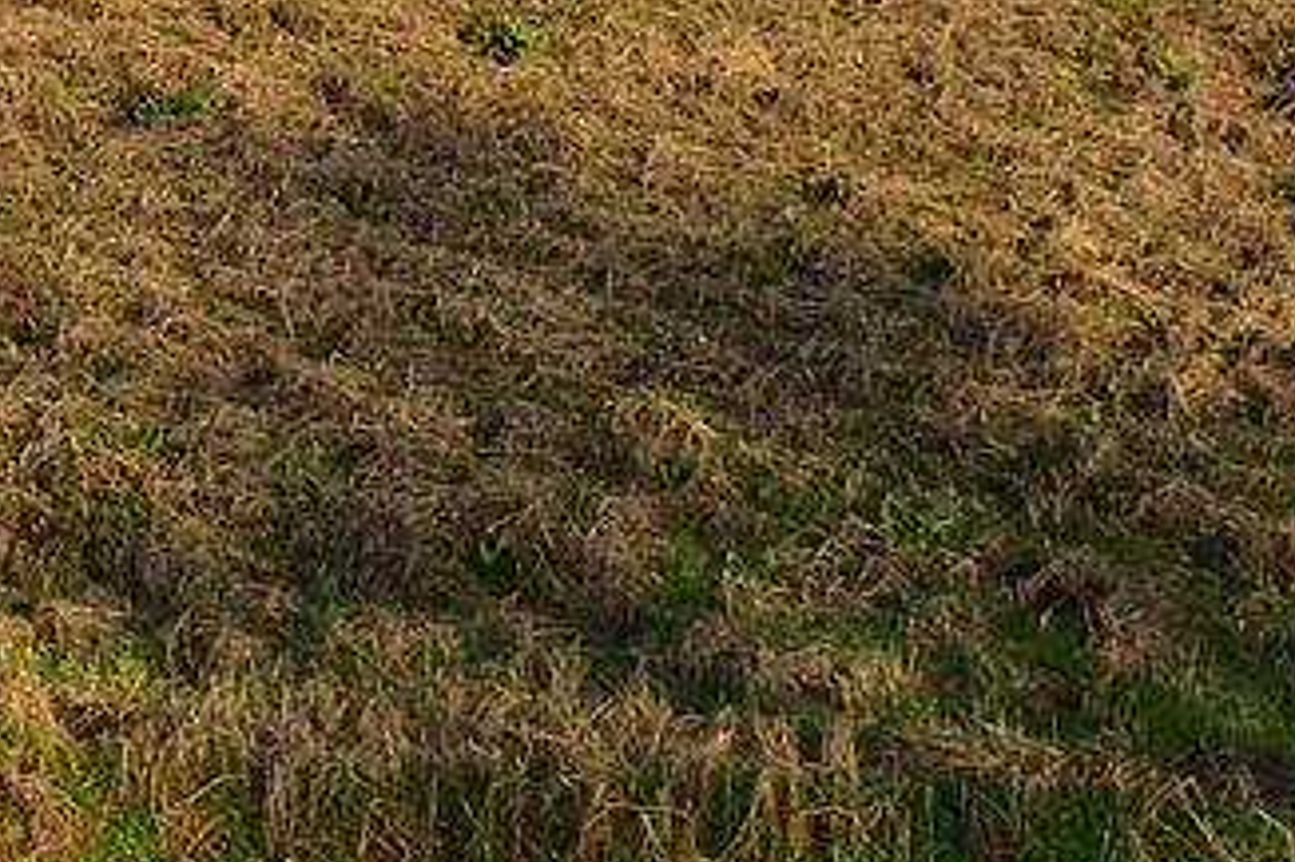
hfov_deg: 7.1
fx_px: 10175
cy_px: -1561
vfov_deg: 4.7
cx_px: -1192
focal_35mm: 283
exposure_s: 1/800
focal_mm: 32
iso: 250
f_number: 7.1
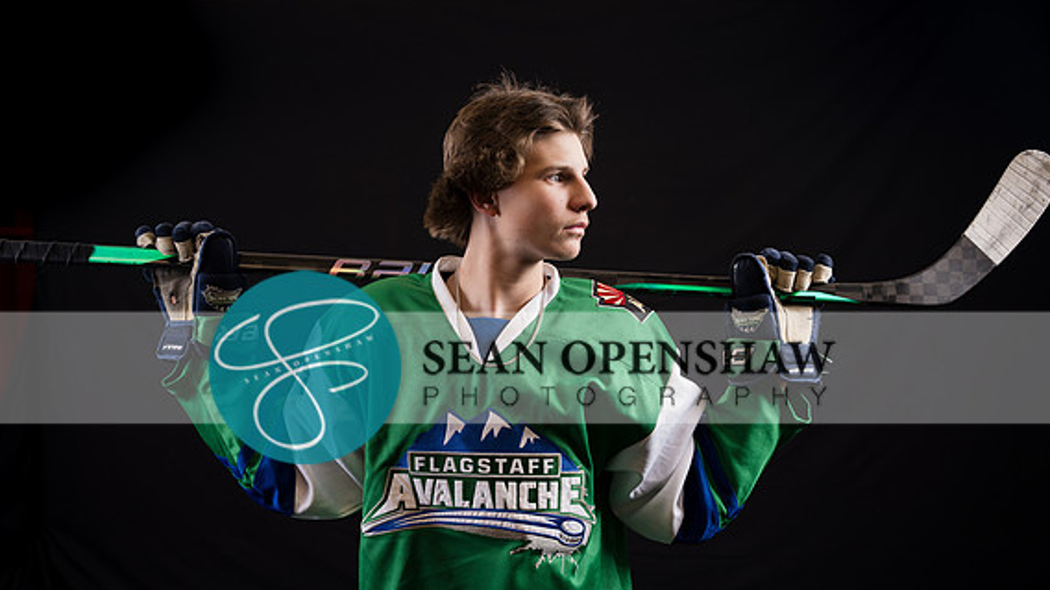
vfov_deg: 25.4
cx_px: 519
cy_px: 334
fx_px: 1308
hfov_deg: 43.7
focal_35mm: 47
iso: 80
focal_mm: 43.9
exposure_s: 1/160
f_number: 3.2
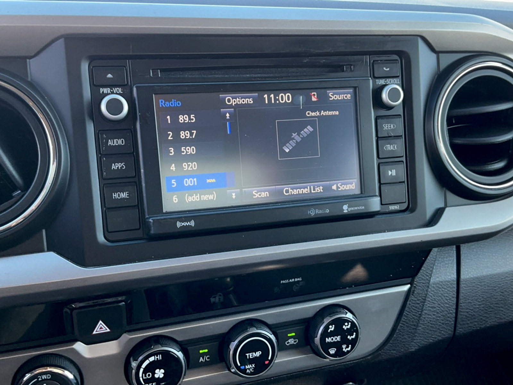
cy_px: 192
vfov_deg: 46.8
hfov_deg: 60.0
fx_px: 445
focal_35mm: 30
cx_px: 256
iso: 40
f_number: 1.8
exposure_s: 1/60
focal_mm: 3
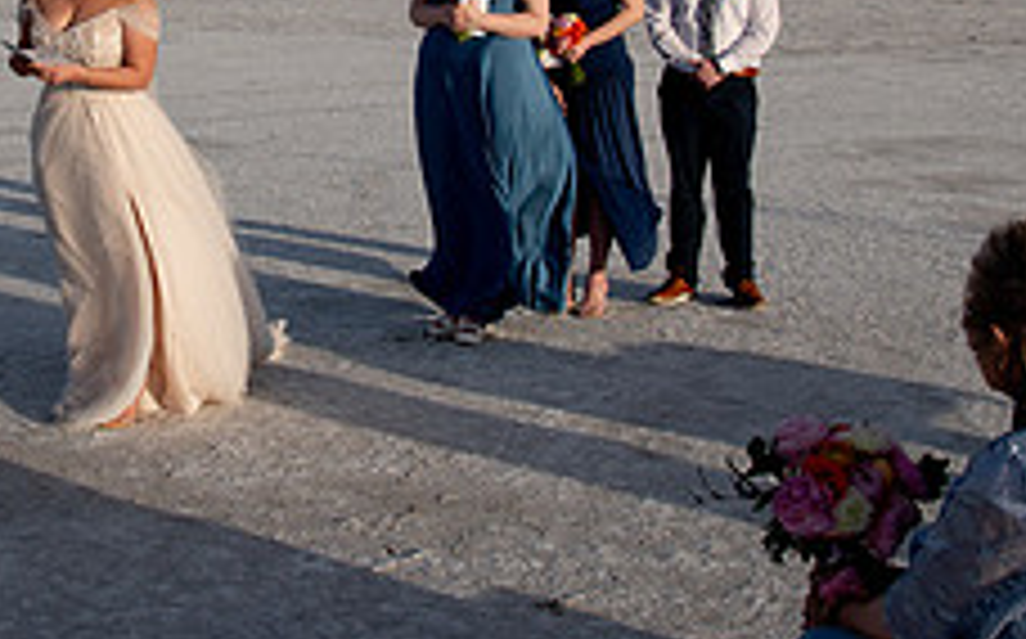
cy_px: -58
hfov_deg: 28.8
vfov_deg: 17.9
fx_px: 1955
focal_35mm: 70
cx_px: 216
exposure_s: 1/800
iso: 200
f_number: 8
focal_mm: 27
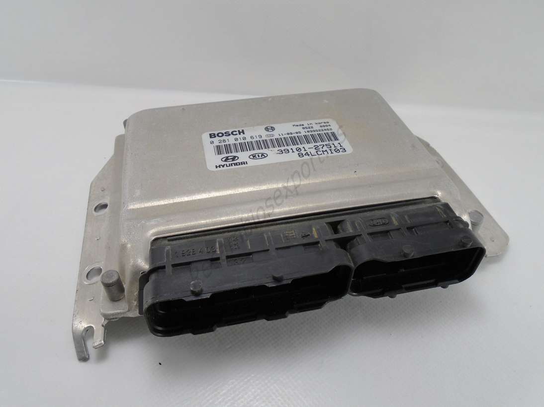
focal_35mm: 26
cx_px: 272
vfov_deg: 53.0
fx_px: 409
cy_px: 204
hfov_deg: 67.3
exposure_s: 1/125
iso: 100
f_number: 3.2
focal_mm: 4.6
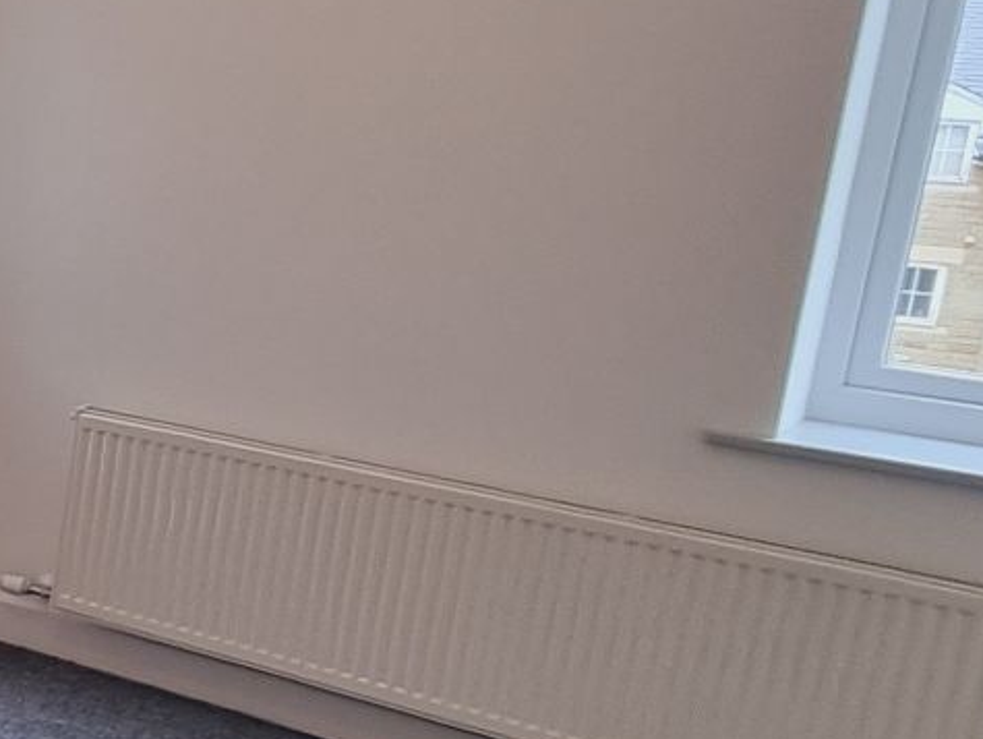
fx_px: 1591
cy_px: 304
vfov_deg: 26.1
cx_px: -784
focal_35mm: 56
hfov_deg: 21.8
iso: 64
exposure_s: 1/50
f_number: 2.2
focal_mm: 2.2
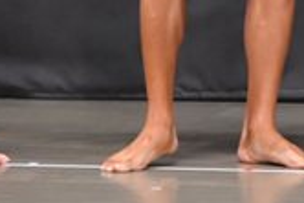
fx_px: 7961
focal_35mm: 942
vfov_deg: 1.5
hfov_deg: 2.2
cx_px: 71
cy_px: -216
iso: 6400
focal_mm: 135
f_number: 5.6
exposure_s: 1/400
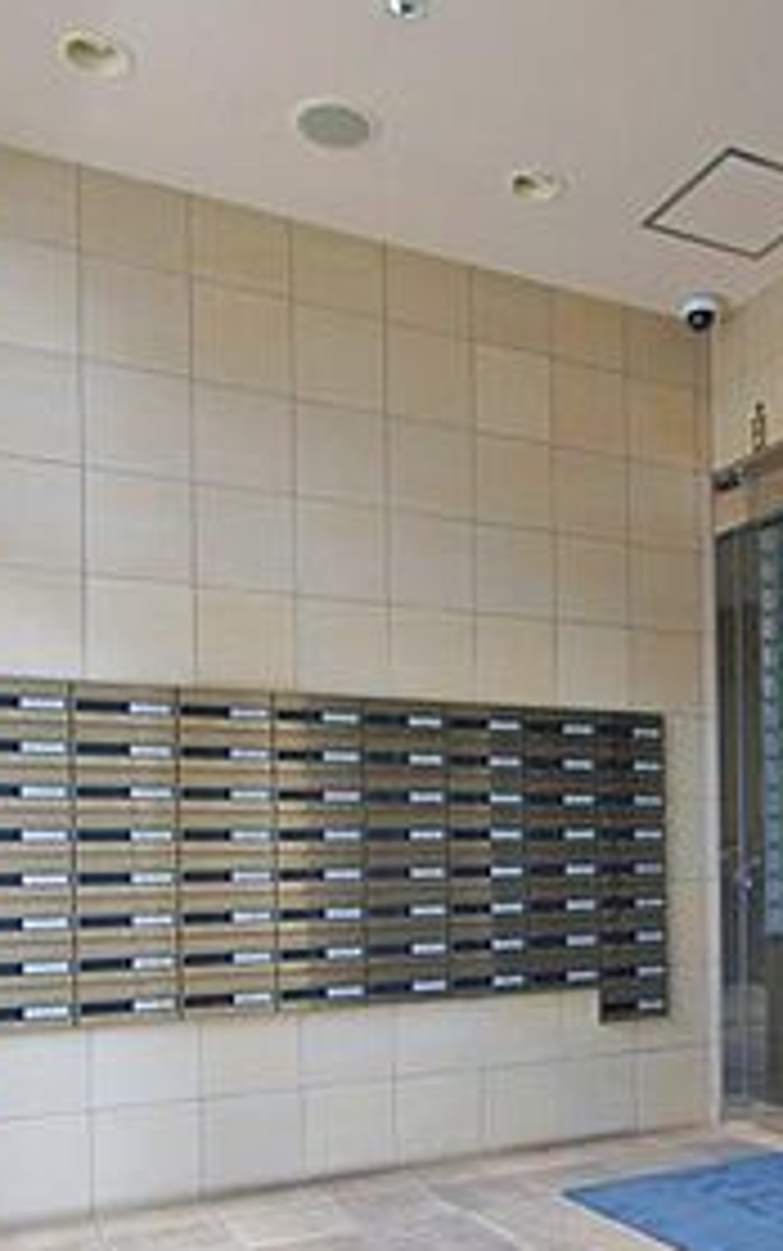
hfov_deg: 37.8
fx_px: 1126
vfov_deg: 56.9
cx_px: 547
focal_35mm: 33
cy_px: 828
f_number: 3.5
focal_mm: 10
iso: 125
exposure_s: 1/30
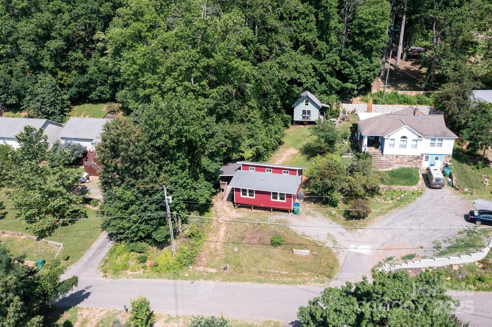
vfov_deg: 46.4
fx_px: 383
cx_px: 246
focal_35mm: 28
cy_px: 164
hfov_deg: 65.5
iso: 100
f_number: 4
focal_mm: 10.26
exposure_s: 1/120
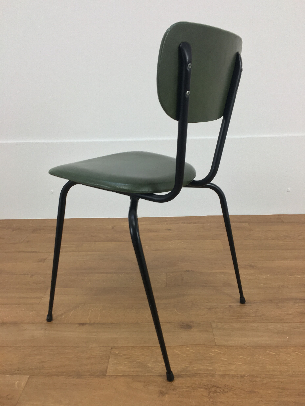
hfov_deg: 48.2
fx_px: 341
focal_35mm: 29
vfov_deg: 61.7
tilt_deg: -17.4
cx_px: 152
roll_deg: +0.8
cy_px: 203
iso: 40
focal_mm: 4.15
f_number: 2.2
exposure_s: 1/33
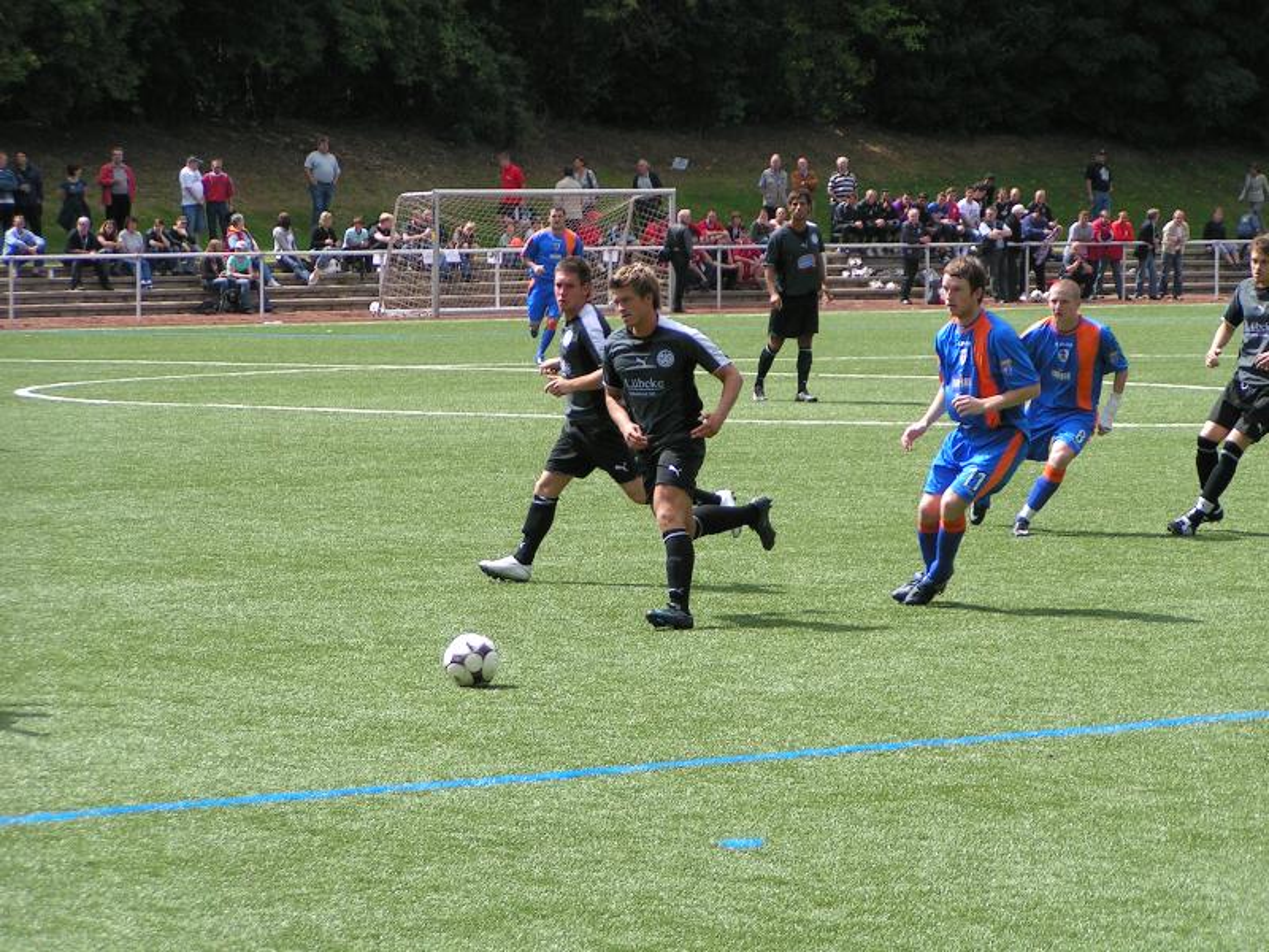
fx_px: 5756
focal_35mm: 157
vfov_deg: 9.5
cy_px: 476
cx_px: 634
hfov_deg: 12.6
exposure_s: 1/640
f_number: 3.5
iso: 50
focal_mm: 24
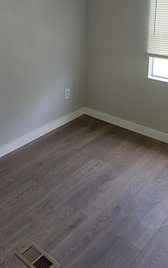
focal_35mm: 37
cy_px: 54
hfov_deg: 34.1
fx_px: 271
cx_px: 54
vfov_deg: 49.7
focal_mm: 1.74
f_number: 2.2
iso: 125
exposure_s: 1/60
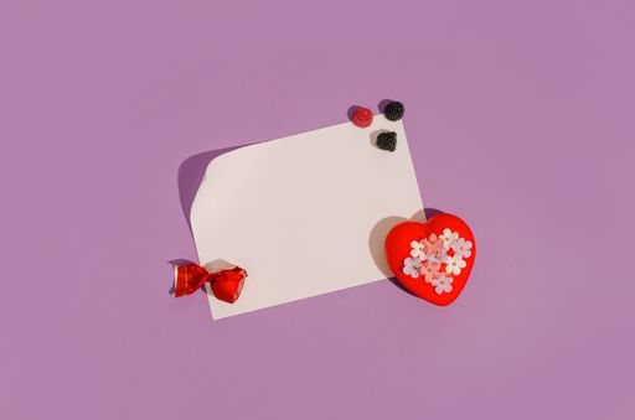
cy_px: 210
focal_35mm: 46
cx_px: 318
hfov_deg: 42.4
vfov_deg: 28.8
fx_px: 818
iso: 100
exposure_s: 1/125
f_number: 7.1
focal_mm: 31
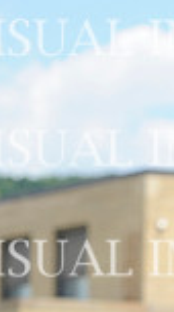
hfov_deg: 2.7
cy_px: 312
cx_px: 309
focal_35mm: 448
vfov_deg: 4.8
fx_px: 3691
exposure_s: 1/2500
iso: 250
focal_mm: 112
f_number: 2.8
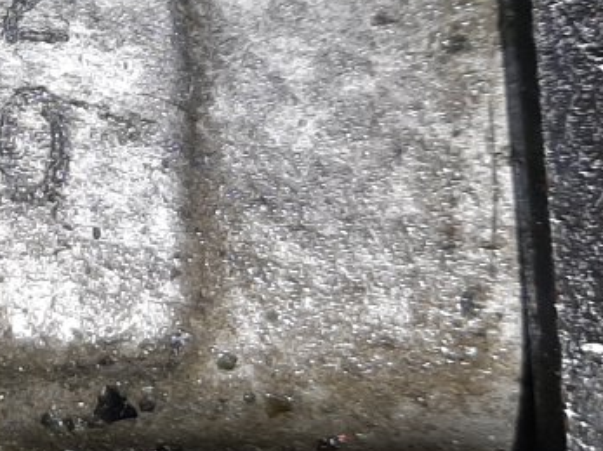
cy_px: 52
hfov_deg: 16.6
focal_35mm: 108
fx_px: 1881
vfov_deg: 13.6
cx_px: -301
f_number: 1.7
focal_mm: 3.93
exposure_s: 1/50
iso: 60
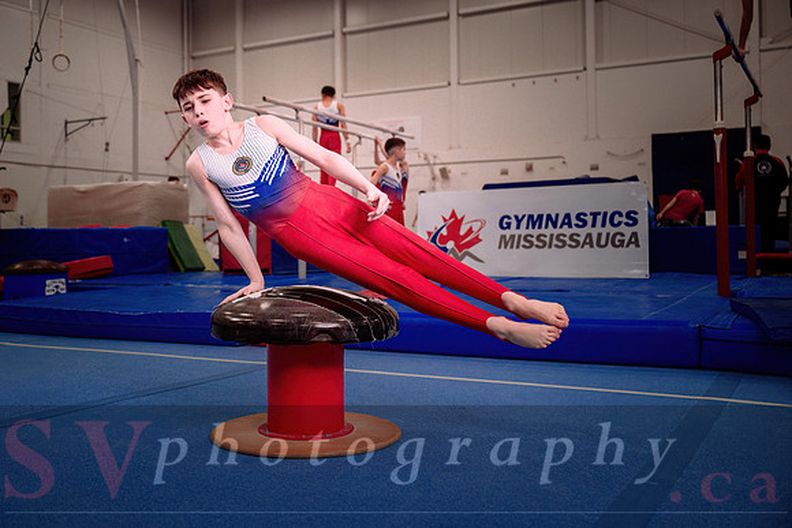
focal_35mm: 38
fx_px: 845
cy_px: 221
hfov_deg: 50.0
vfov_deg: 34.6
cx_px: 331
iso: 1600
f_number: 2.8
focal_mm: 33
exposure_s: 1/800
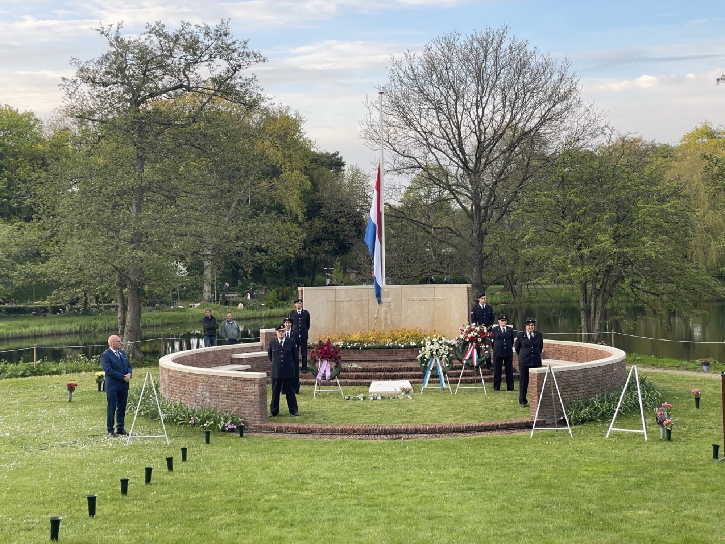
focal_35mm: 52
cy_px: 272
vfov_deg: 28.0
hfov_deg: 36.8
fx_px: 1089
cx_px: 362
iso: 25
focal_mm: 6
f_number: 2
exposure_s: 1/120
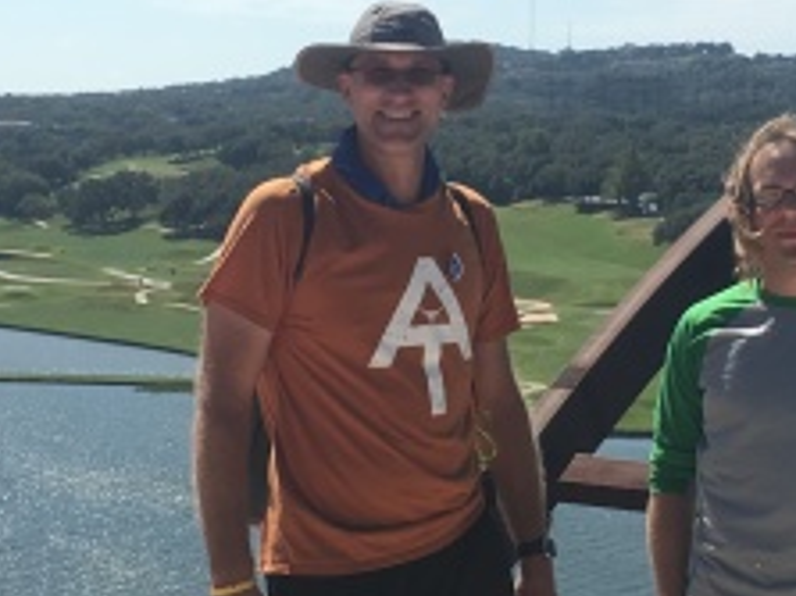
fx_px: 2390
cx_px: 468
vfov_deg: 14.2
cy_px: 211
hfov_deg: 18.9
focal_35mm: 104
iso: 25
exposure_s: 1/1570
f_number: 2.2
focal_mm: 4.15
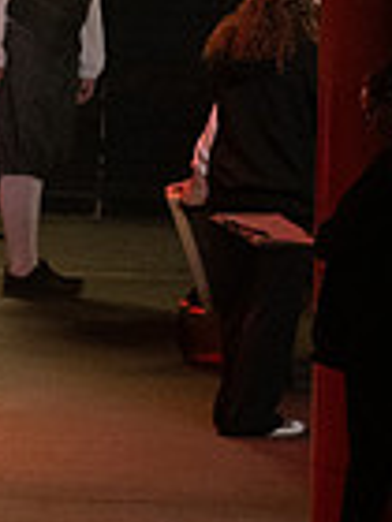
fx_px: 11717
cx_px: -676
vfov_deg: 2.6
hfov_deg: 1.9
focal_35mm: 776
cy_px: 108
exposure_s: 1/160
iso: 10000
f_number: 6.3
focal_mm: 195
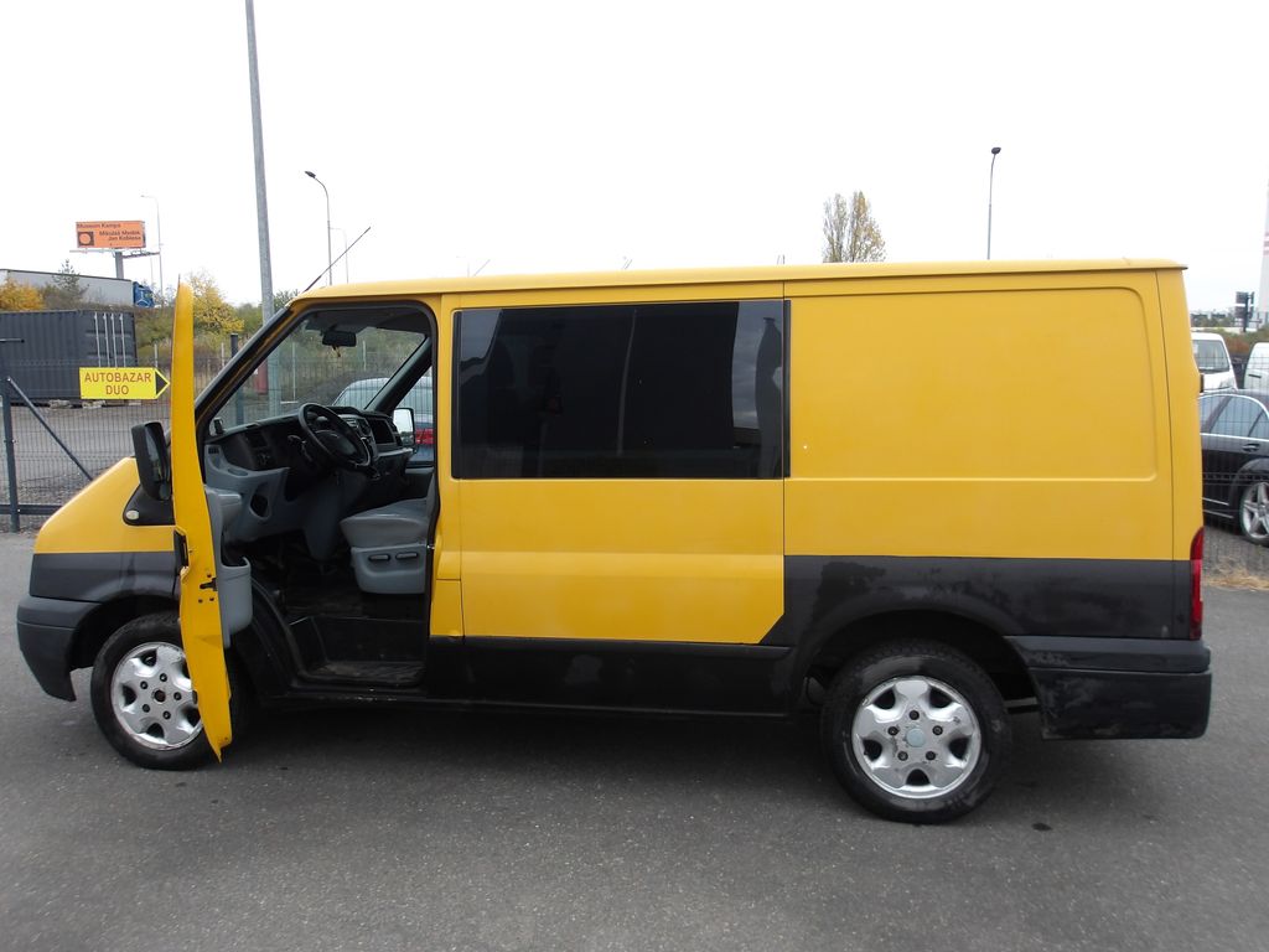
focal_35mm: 27
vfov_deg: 51.4
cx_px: 634
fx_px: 990
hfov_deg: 65.3
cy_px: 476
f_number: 3
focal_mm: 4.9
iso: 100
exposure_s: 1/366
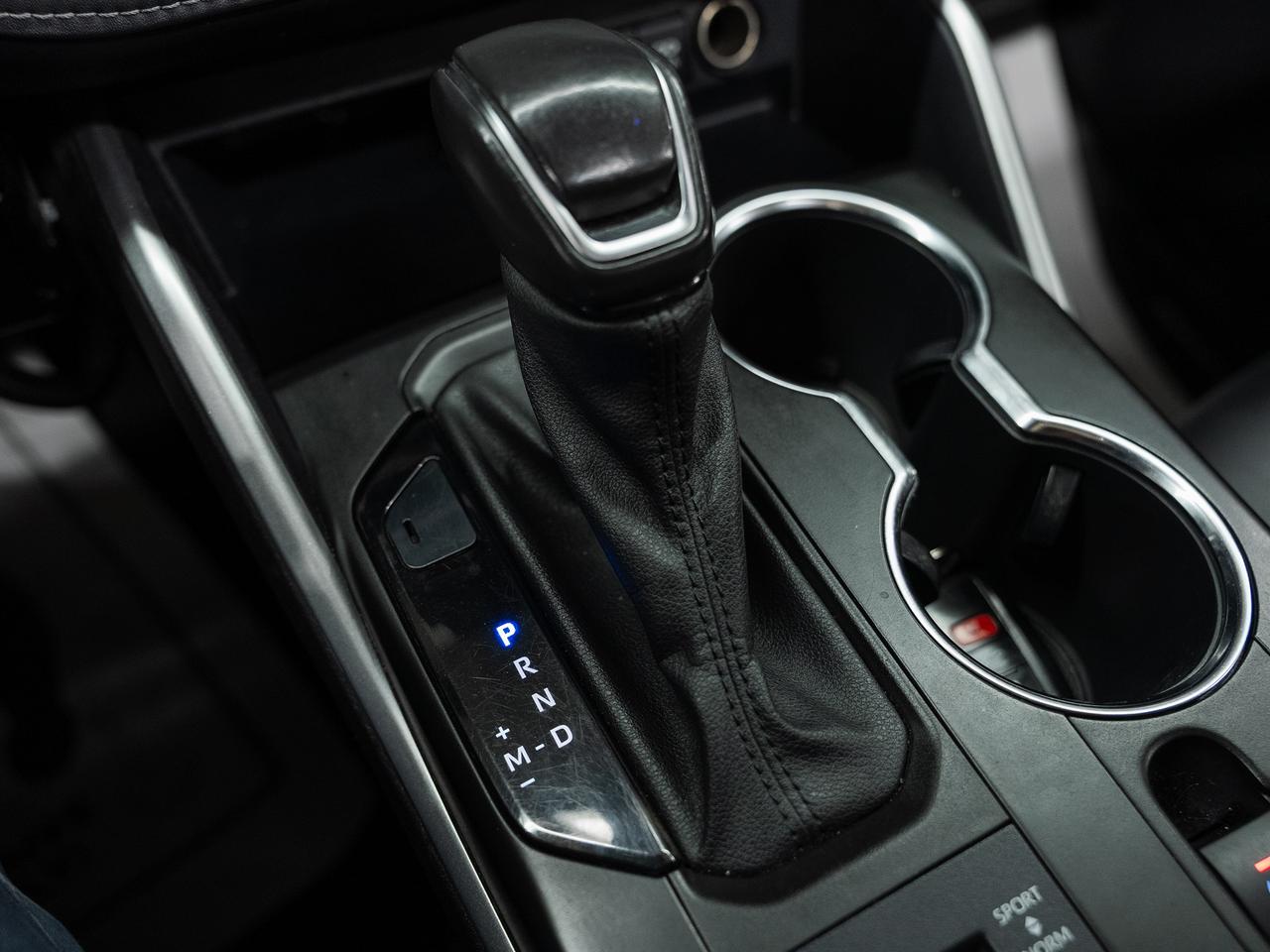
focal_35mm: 30
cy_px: 476
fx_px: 1087
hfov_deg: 60.6
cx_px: 635
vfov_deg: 47.3
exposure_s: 1/40
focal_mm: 27.4
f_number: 3.5
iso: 800
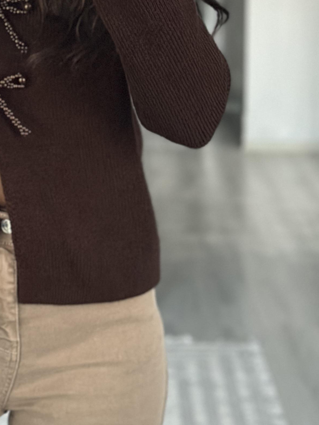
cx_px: 8
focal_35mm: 123
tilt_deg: -18.1
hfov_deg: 11.9
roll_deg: +0.3
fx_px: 1511
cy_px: 37
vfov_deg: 15.8
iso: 640
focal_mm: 6.86
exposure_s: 1/40
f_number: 1.78
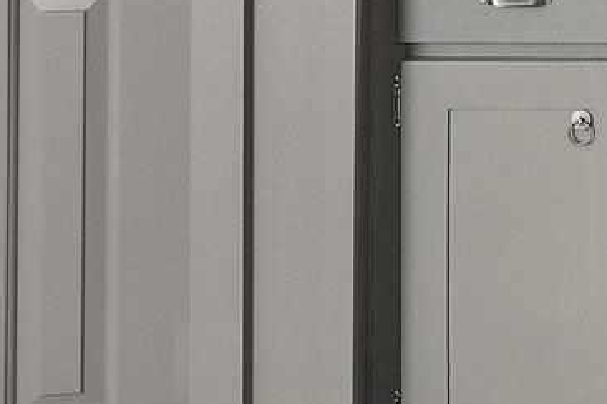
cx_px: 657
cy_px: -335
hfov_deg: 22.9
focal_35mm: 84
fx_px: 1416
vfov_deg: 14.3
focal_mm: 10
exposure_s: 1/1.67
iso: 400
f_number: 8
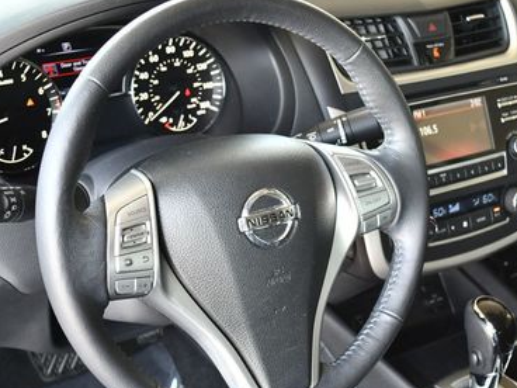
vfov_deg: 21.9
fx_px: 1001
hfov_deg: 28.9
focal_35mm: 67
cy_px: 202
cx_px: 291
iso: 800
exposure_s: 1/125
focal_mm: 20
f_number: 3.8
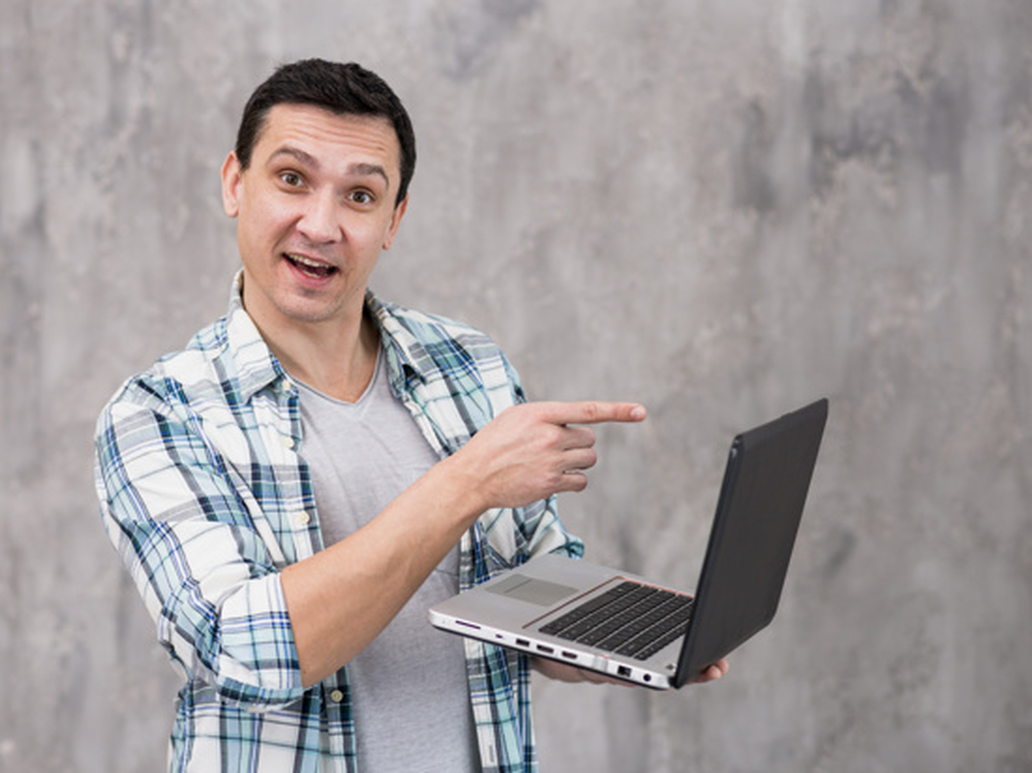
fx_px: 2771
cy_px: 389
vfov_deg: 15.9
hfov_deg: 21.1
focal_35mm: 93
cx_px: 478
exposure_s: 1/160
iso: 200
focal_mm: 85
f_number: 3.2
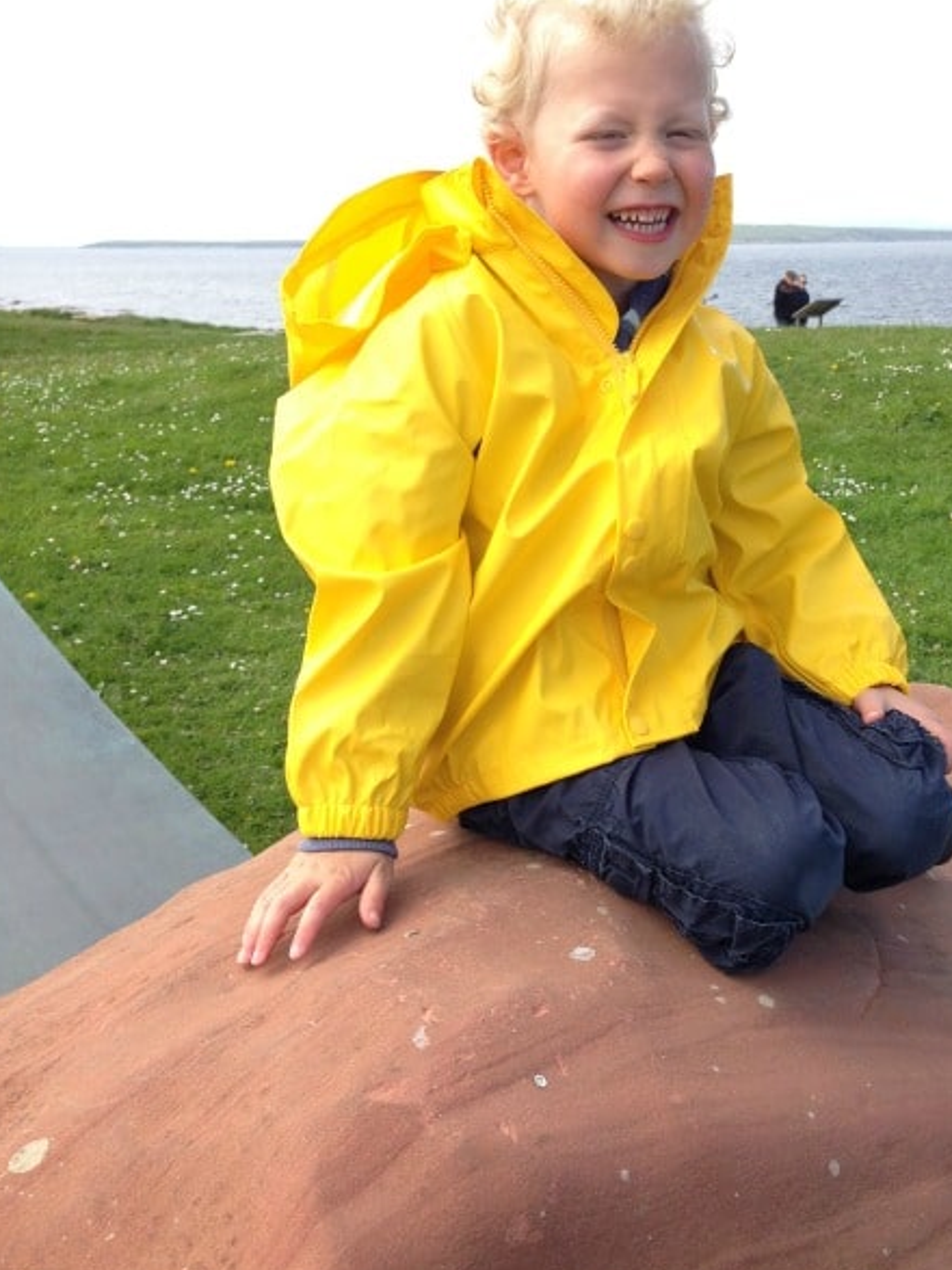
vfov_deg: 41.9
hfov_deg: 31.9
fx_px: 1651
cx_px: 623
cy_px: 502
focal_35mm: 45
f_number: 2.4
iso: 50
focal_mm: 4.12
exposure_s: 1/602
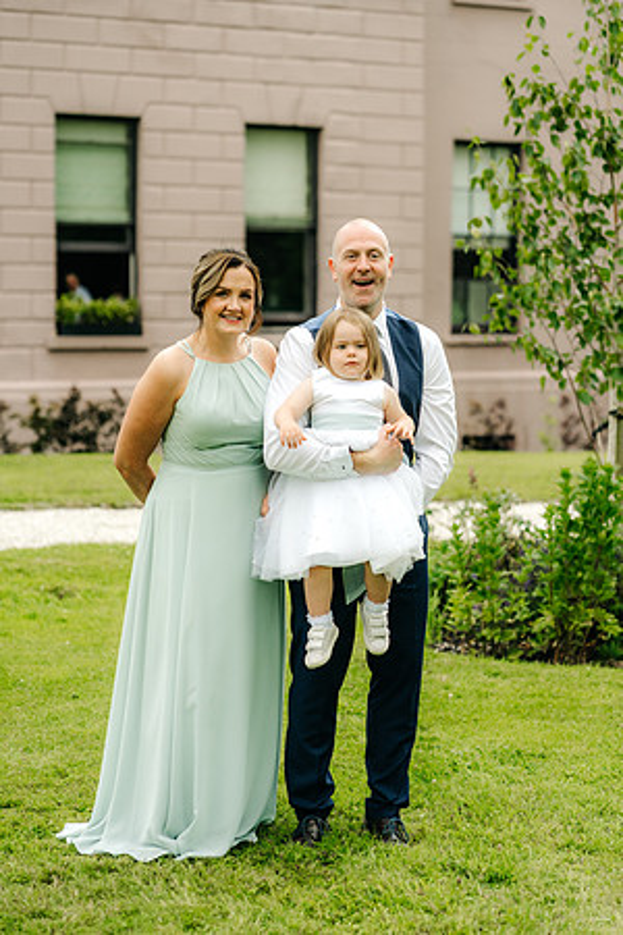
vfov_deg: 23.9
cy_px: 468
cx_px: 312
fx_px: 2206
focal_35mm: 85
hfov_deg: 16.1
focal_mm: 85
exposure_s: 1/1000
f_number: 3.2
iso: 400
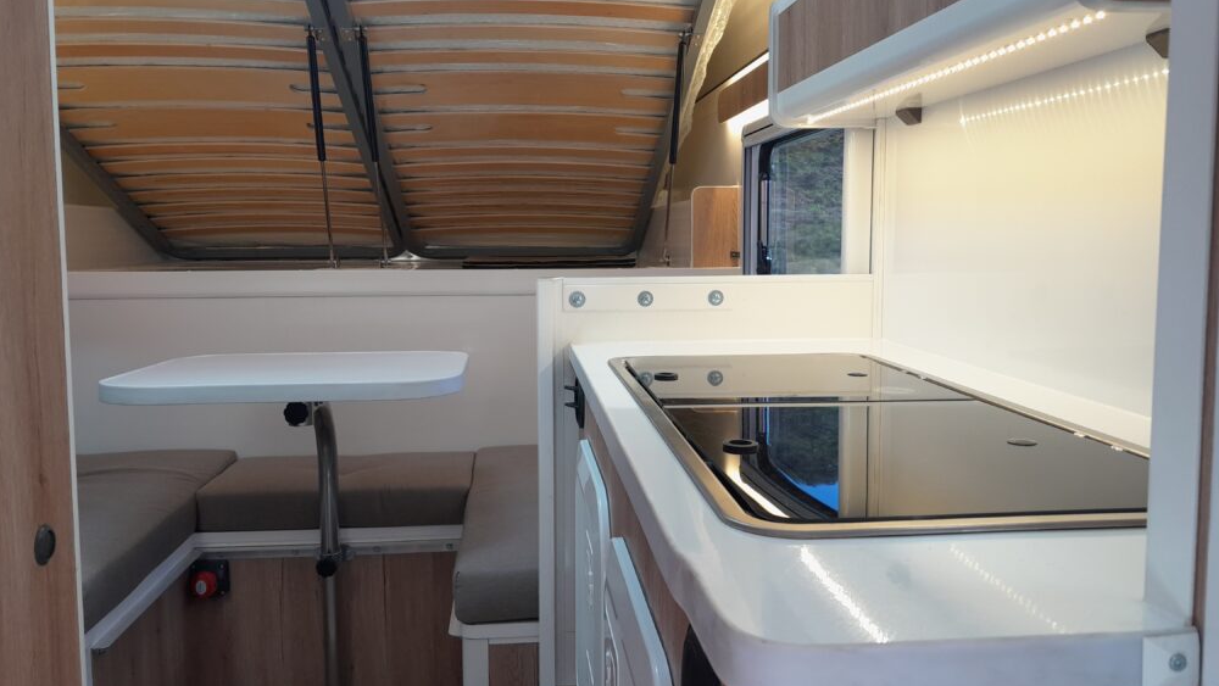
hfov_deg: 66.0
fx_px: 938
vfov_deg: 40.2
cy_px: 328
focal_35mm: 29
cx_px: 596
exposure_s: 1/60
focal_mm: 4
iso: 40
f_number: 1.8
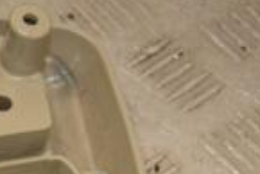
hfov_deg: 9.0
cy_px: 233
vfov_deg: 6.3
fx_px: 1569
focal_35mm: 217
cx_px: -226
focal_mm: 35
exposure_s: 1/200
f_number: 5.6
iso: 800
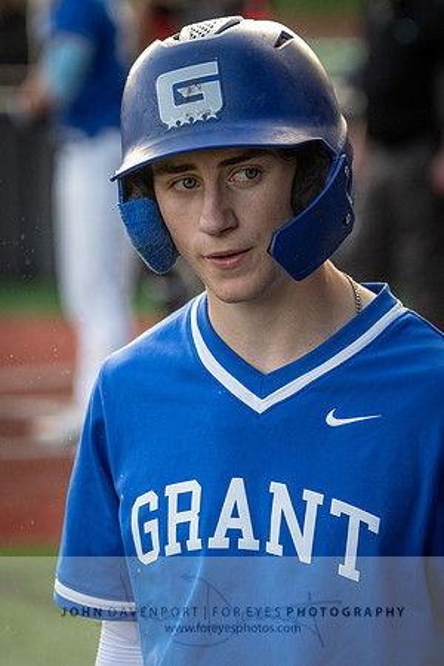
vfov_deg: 7.2
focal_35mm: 288
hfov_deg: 4.8
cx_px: 189
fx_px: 5321
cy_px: 331
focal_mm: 185
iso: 1800
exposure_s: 1/1000
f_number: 5.3
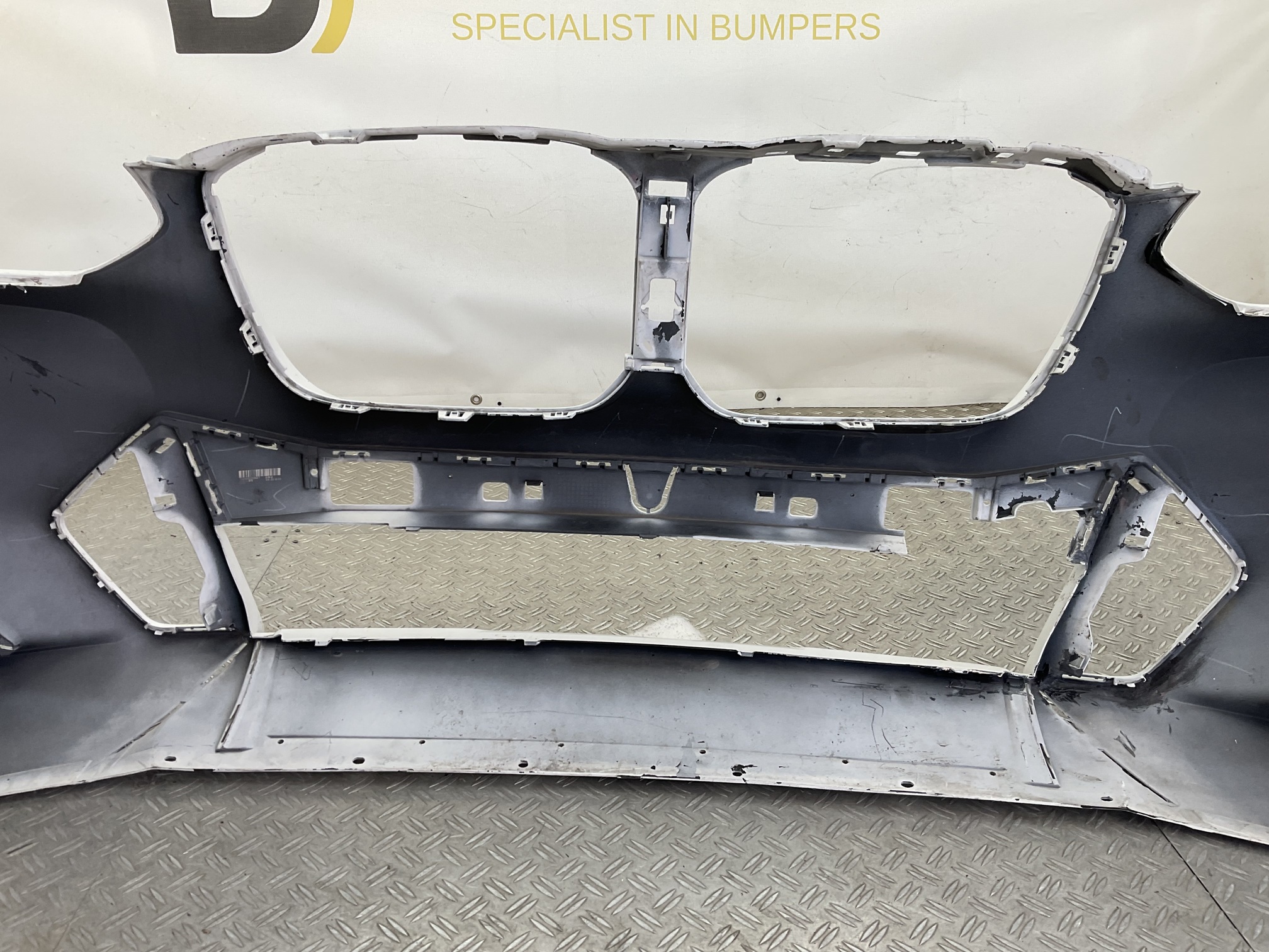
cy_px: 476
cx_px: 634
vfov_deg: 48.2
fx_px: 1063
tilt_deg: -21.2
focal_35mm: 29
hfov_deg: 61.7
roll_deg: -1.8
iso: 16
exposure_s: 1/104
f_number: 1.8
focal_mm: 3
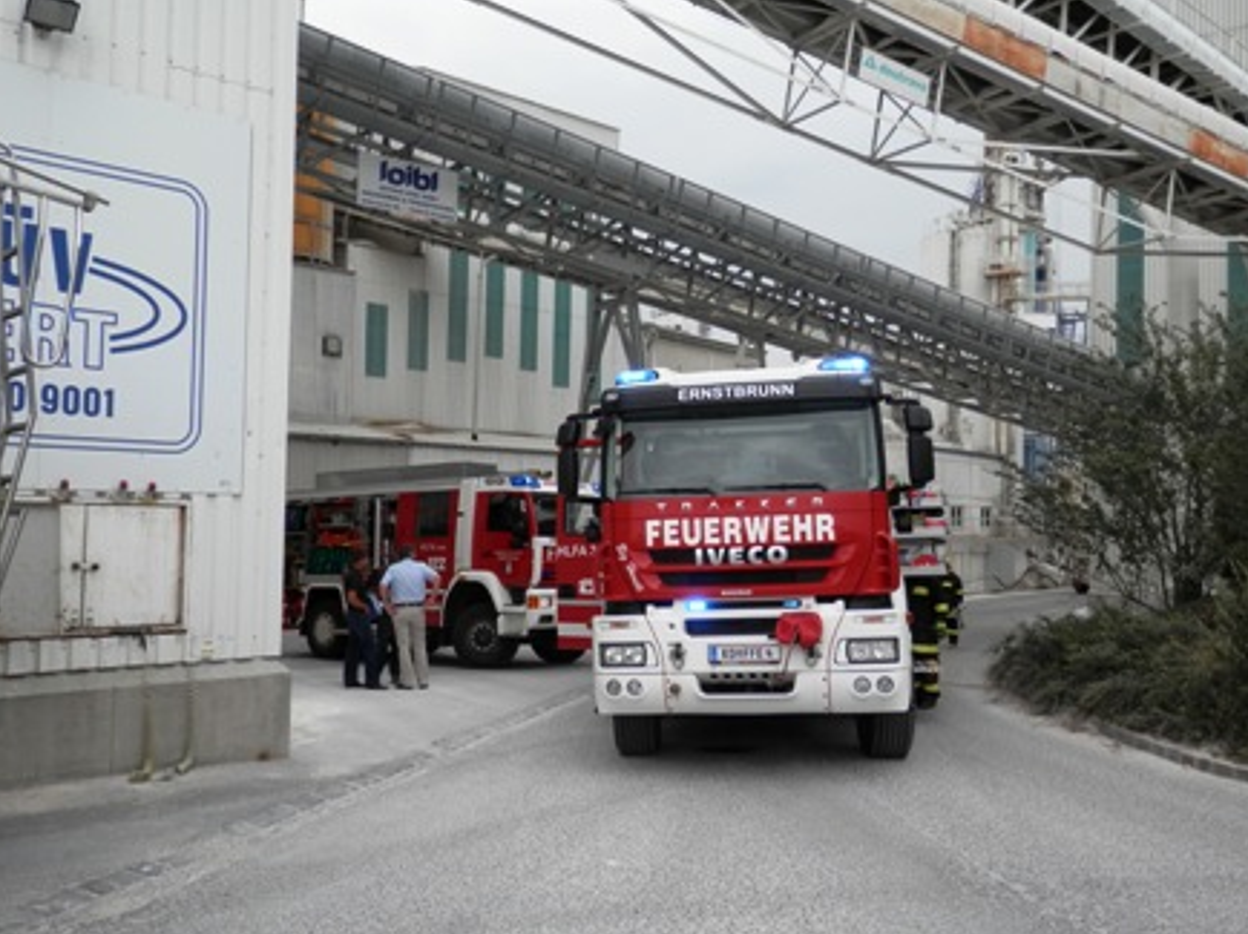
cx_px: 615
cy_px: 474
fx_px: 1117
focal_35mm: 31
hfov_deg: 58.4
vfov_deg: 45.4
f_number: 3.3
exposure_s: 1/400
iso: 80
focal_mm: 5.5
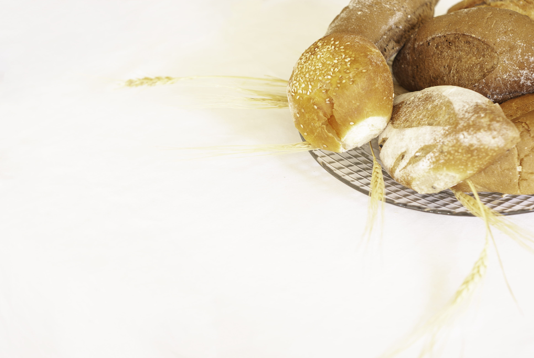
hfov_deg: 27.0
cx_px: 267
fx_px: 1114
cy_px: 179
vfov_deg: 18.2
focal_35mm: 75
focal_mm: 50
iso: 400
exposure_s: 1/60
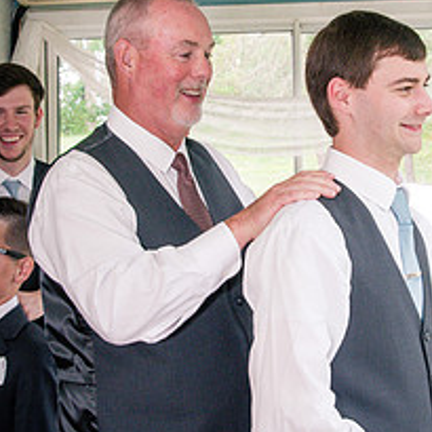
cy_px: 139
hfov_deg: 20.1
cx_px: 280
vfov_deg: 20.1
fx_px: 1214
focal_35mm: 86
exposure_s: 1/60
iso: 1250
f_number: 10
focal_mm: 31
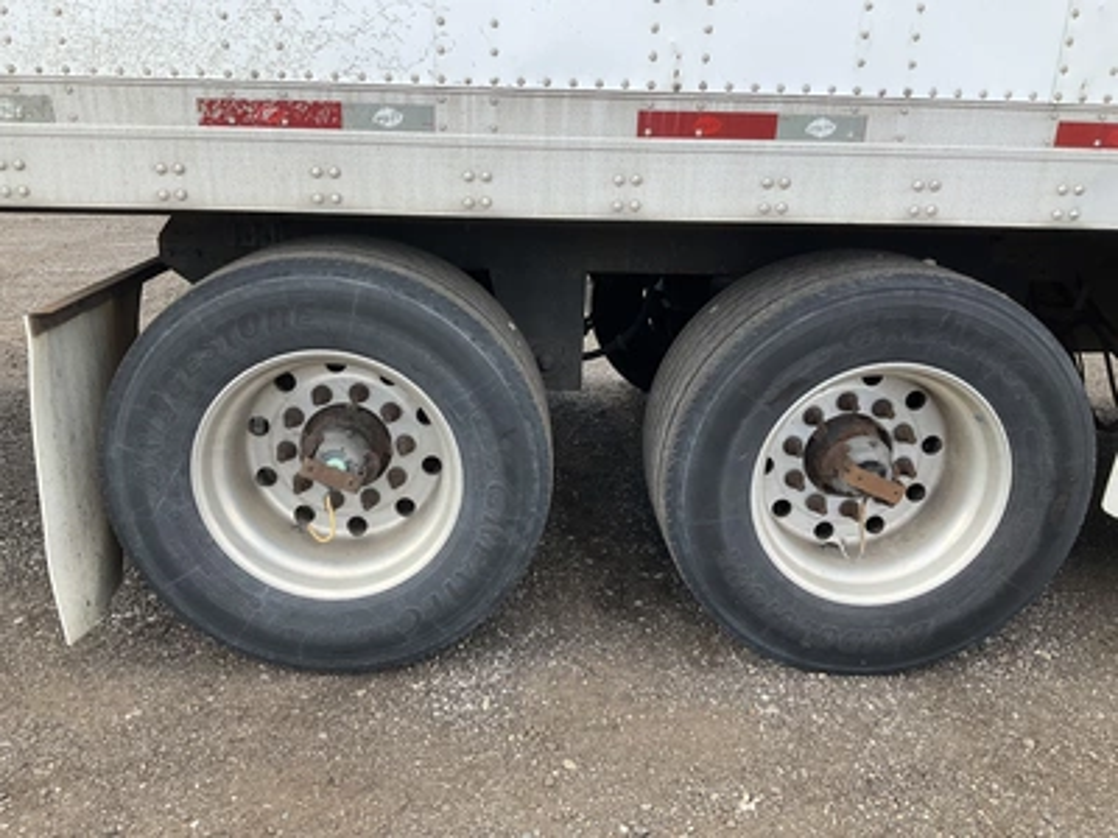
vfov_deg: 48.2
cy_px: 419
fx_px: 937
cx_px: 559
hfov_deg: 61.7
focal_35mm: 29
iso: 20
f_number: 1.8
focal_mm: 3
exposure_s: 1/222
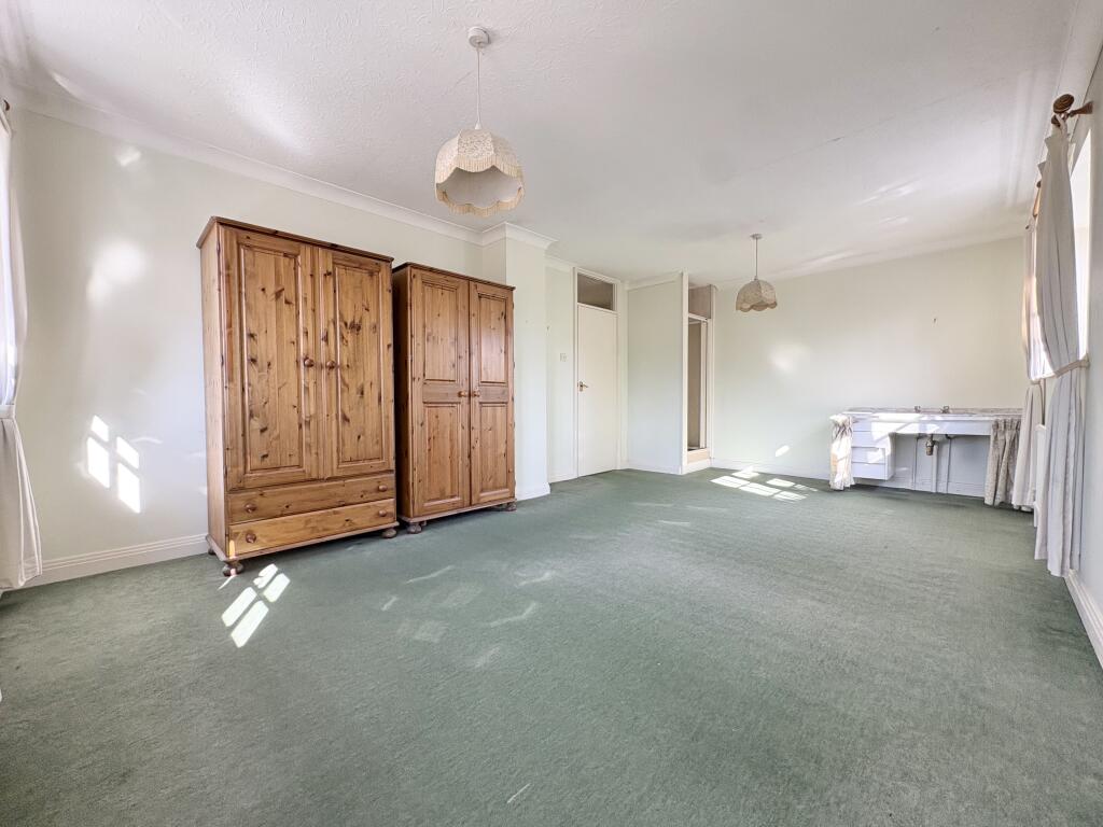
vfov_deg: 85.7
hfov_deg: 102.1
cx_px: 552
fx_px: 446
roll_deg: +0.8
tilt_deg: -1.8
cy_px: 414
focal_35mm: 14
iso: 125
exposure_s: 1/99
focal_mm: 2.22
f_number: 2.2
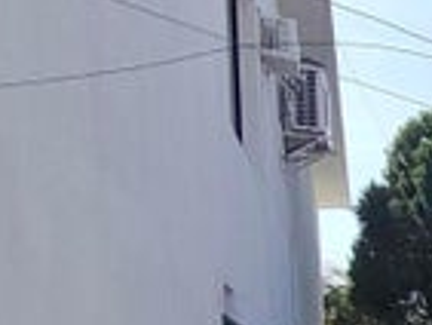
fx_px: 849
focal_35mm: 68
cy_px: 435
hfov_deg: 19.9
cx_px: 797
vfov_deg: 19.7
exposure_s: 1/1553
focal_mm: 1.67
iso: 50
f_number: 2.2
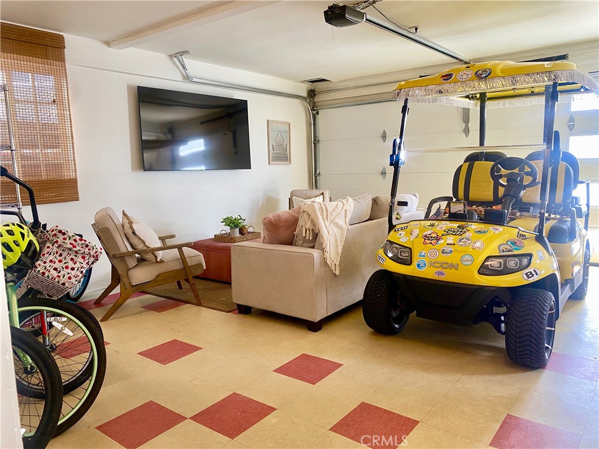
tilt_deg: -9.2
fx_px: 450
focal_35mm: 26
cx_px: 300
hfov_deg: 67.3
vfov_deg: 53.1
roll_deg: +1.7
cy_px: 224
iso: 100
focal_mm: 4.25
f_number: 1.8
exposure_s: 1/60
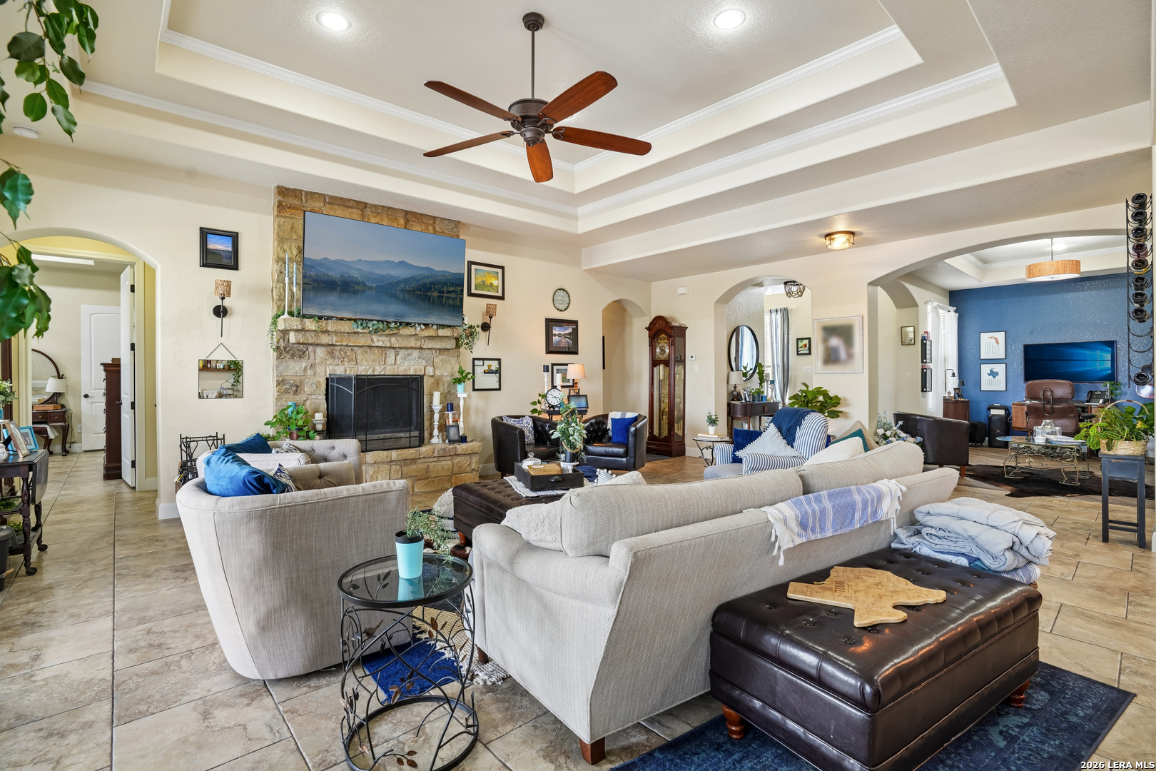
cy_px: 386
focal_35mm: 16
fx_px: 514
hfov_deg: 96.7
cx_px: 578
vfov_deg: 73.7
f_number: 8
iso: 400
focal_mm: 16
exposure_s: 1/10
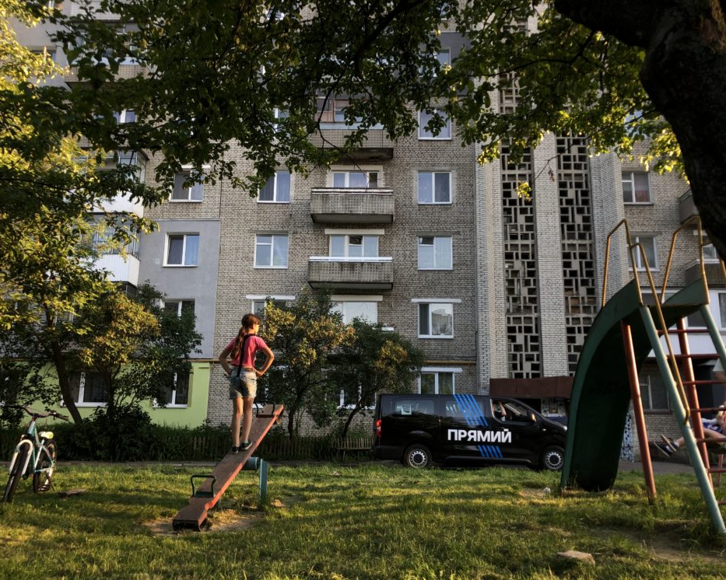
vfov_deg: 48.5
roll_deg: -0.2
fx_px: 644
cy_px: 298
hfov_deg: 58.8
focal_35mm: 30
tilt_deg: +12.9
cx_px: 370
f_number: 1.8
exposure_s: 1/120
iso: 25
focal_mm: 4
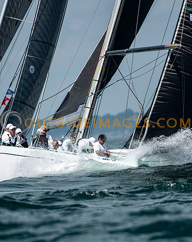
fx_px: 6179
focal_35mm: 864
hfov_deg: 1.8
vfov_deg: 2.3
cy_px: 119
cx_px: 114
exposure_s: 1/3200
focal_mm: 400
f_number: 5.6
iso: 400
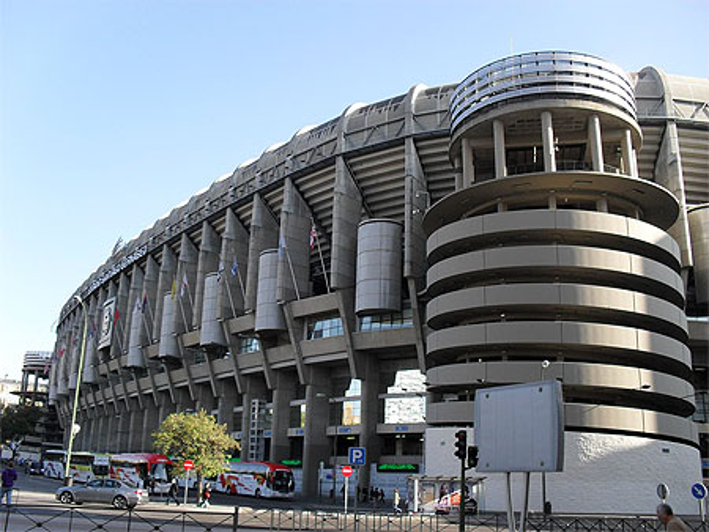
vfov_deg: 40.7
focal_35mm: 35
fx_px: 717
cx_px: 354
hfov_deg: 52.6
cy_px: 266
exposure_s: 1/350
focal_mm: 6.3
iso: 100
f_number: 3.2
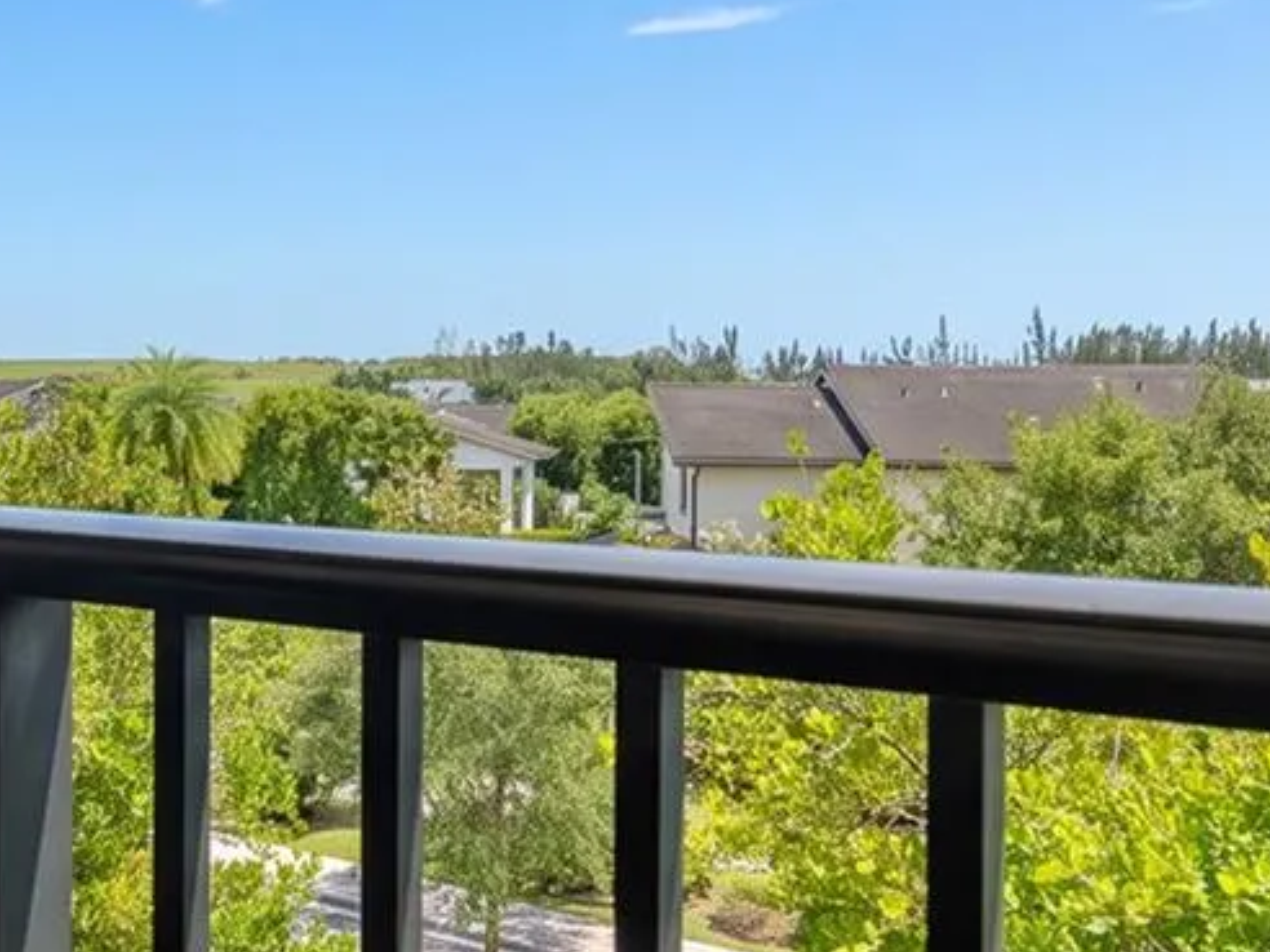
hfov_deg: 35.8
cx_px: 114
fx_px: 1834
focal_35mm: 50
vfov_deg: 29.1
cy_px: 451
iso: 640
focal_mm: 16
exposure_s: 1/4000
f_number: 8
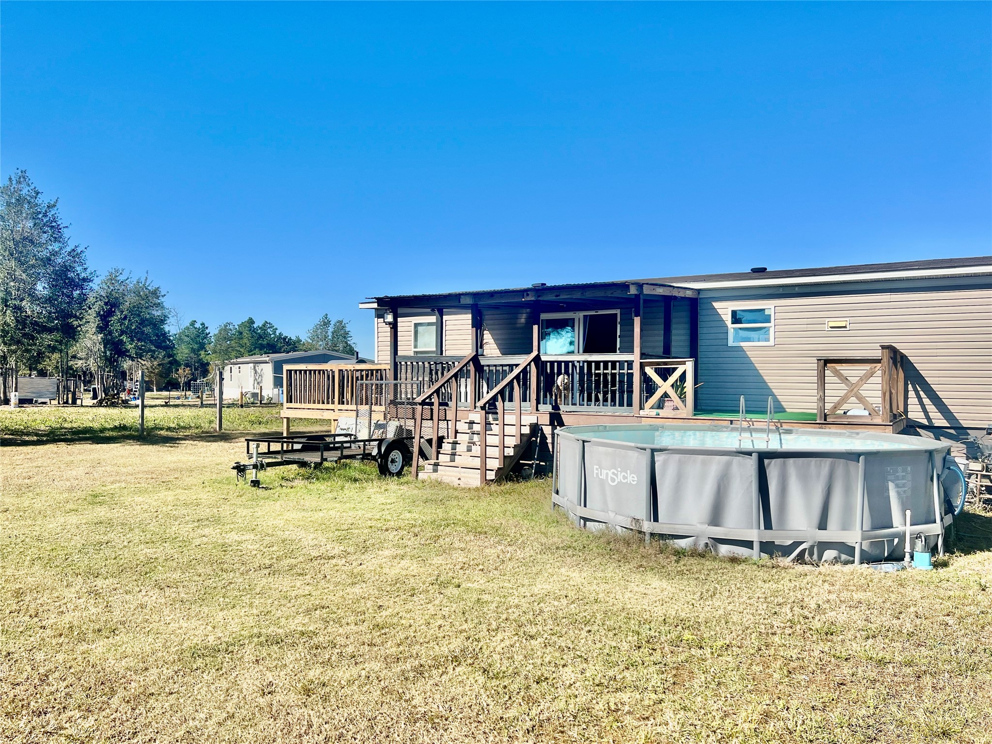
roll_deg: -0.3
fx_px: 745
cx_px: 496
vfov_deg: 53.1
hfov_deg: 67.3
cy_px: 372
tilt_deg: +0.1
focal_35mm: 26
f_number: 1.5
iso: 50
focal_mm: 5.7
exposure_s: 1/5319
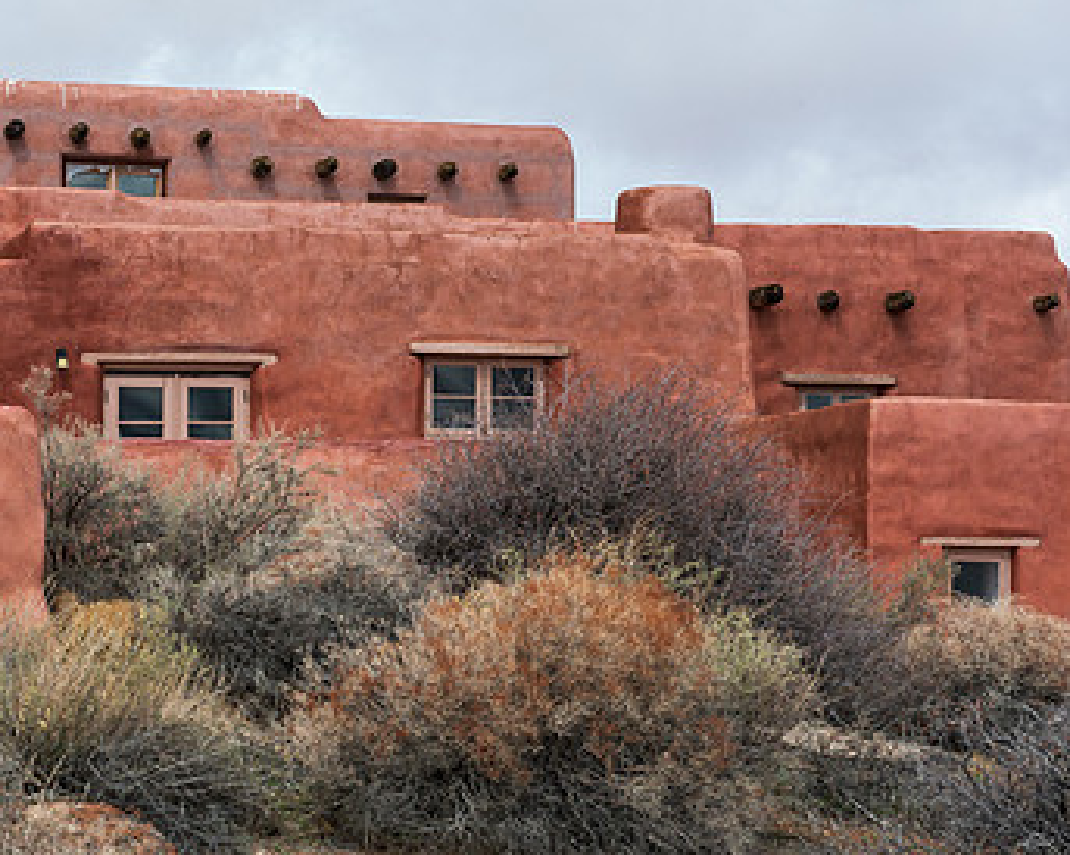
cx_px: 117
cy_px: 409
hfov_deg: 14.7
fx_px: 4114
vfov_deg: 11.9
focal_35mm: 130
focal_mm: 70
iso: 220
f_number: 16
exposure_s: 1/250
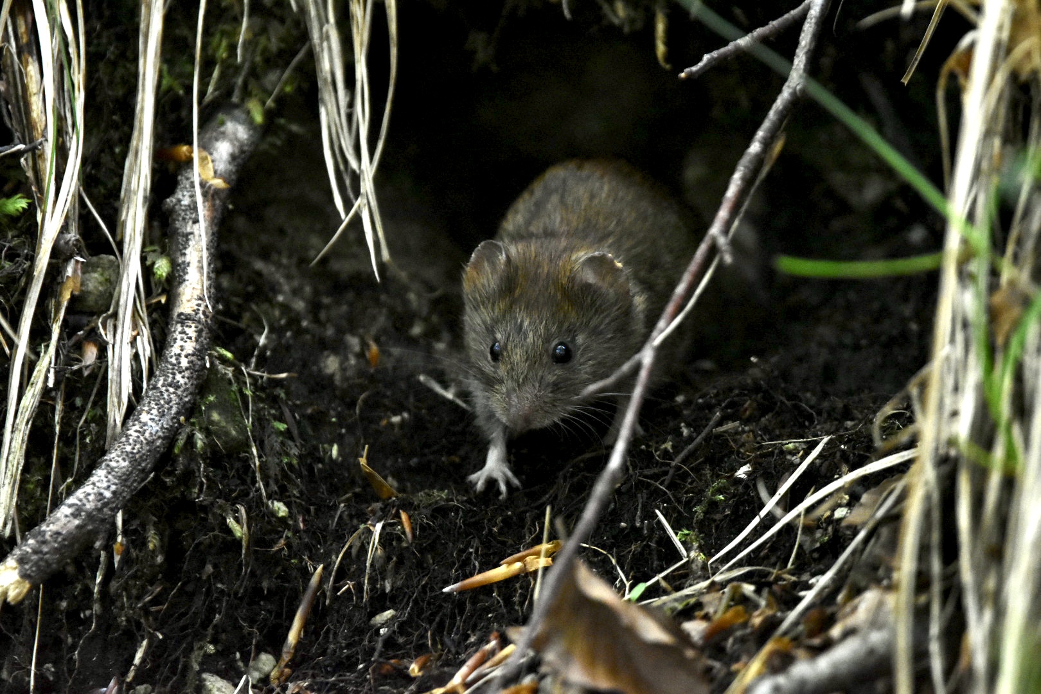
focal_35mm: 900
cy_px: 347
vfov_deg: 1.5
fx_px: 26023
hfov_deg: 2.3
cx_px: 520
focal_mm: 600
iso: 3200
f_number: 6.3
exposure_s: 1/500
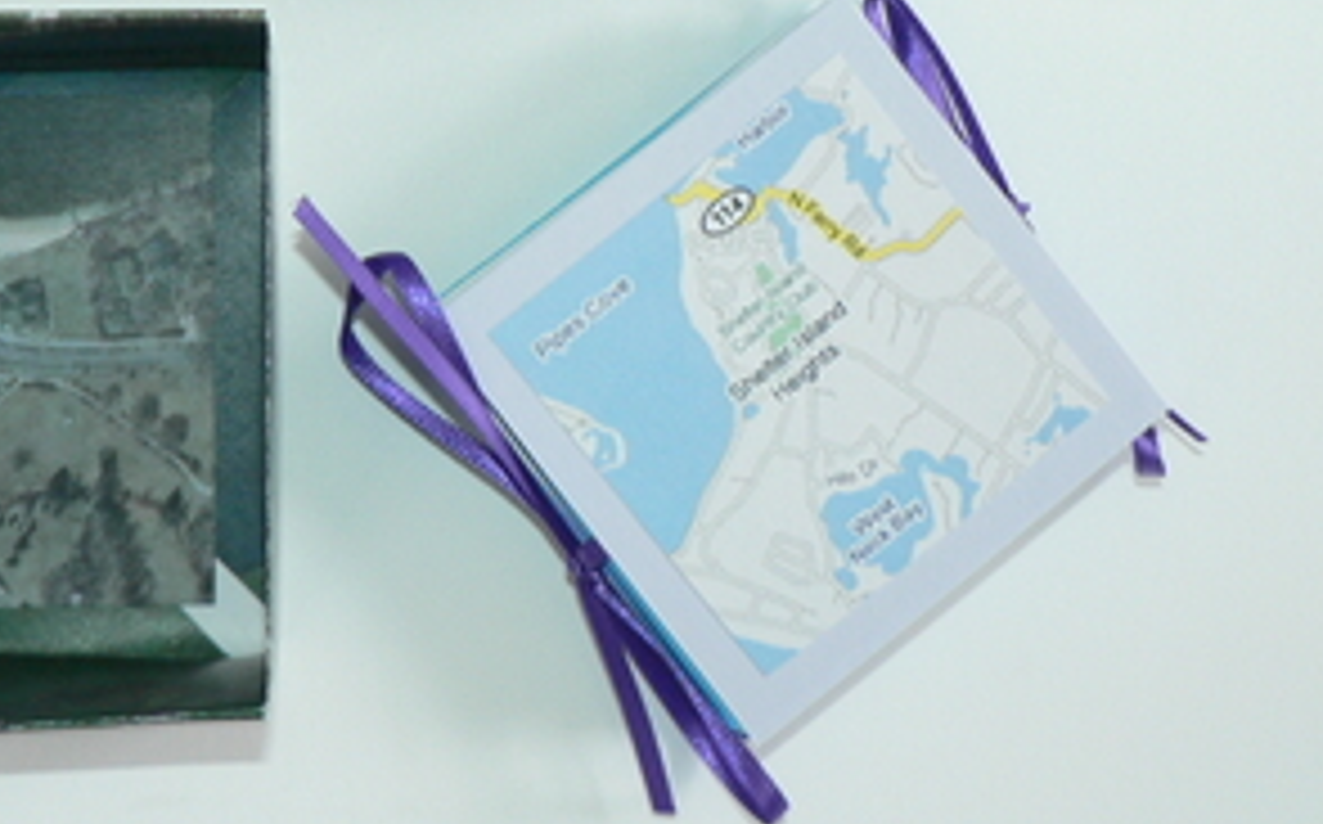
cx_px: 333
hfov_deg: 31.0
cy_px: 56
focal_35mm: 65
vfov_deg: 19.5
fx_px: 2341
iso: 100
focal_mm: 6
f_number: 2.8
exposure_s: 1/6
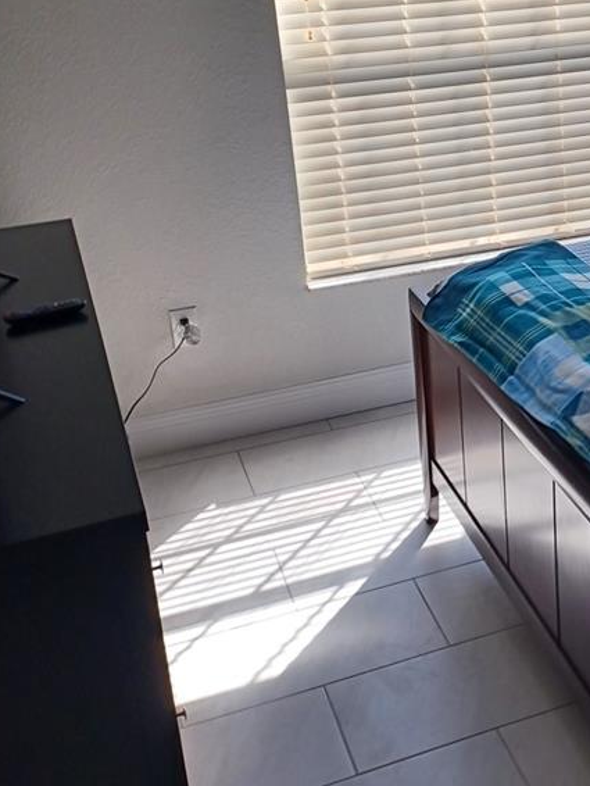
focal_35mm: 53
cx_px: 566
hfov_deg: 26.3
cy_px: 242
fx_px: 1204
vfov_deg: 35.7
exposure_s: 1/50
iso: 50
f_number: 1.8
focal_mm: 4.6
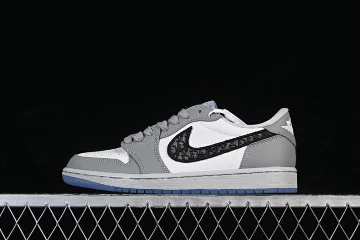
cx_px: 180
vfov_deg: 18.2
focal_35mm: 75
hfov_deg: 27.0
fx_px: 750
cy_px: 120
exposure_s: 1/80
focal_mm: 50
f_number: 8
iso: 160
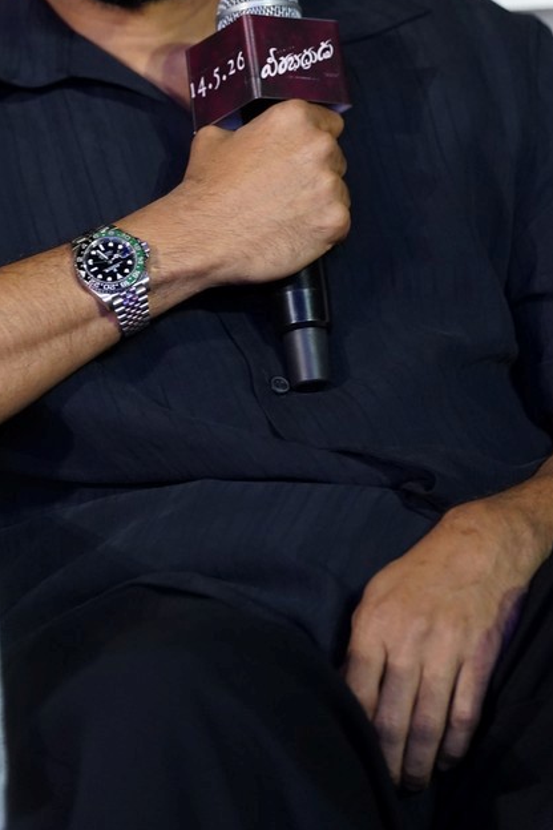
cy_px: 141
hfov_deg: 4.6
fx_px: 6820
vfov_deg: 6.9
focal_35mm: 296
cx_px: 148
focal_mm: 154
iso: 3200
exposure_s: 1/125
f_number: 2.8
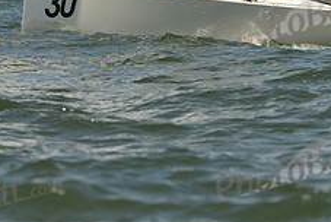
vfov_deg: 1.7
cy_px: -39
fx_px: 7282
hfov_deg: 2.6
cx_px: 139
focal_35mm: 791
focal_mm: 310
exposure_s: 1/1250
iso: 280
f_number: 9
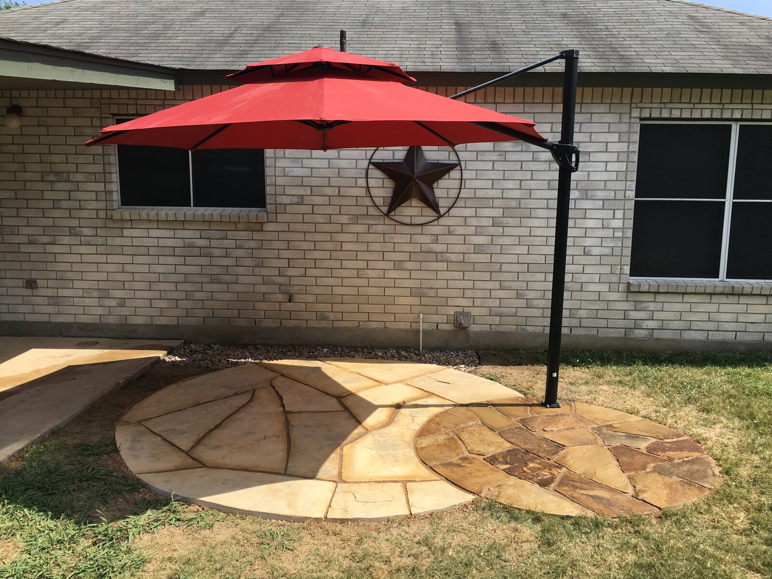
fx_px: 647
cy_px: 290
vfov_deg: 48.2
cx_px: 386
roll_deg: -1.0
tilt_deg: -8.4
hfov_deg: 61.7
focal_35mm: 29
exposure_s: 1/1148
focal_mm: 4.15
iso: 25
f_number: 2.2
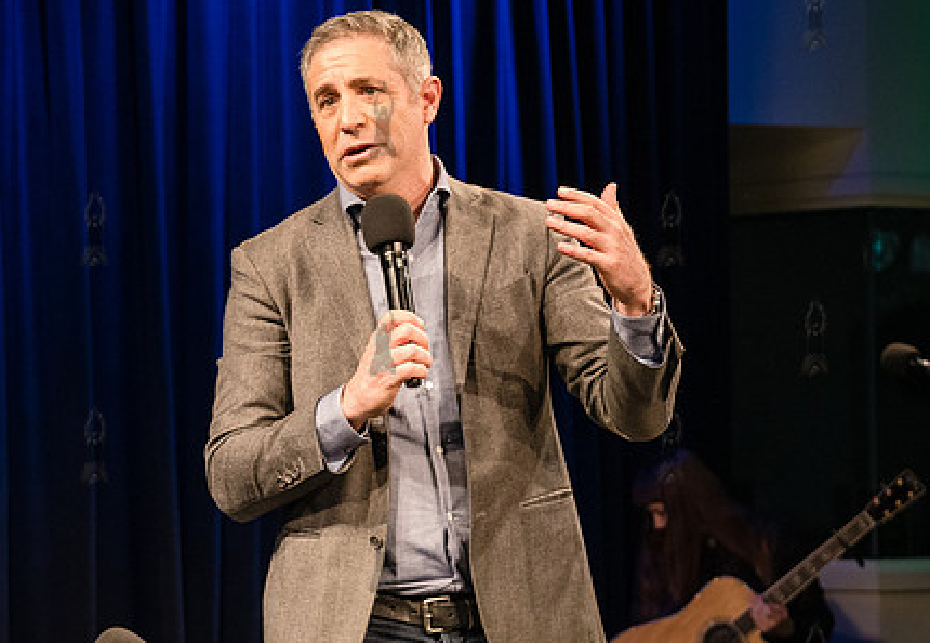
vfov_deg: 13.5
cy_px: 313
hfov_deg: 19.4
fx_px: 2717
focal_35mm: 104
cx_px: 439
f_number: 4
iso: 3200
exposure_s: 1/250
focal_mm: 66
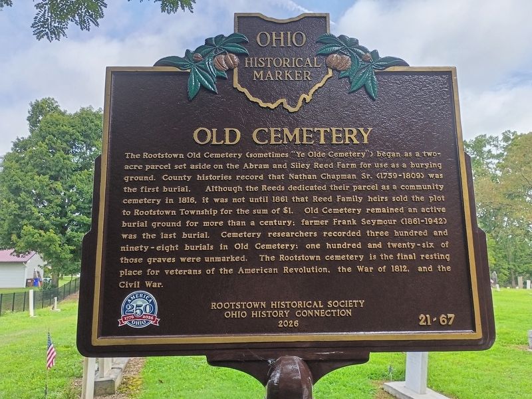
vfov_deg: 48.2
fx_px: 446
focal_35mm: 29
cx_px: 266
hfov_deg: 61.7
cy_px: 200
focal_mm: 4.27
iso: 100
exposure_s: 1/180
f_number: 1.8
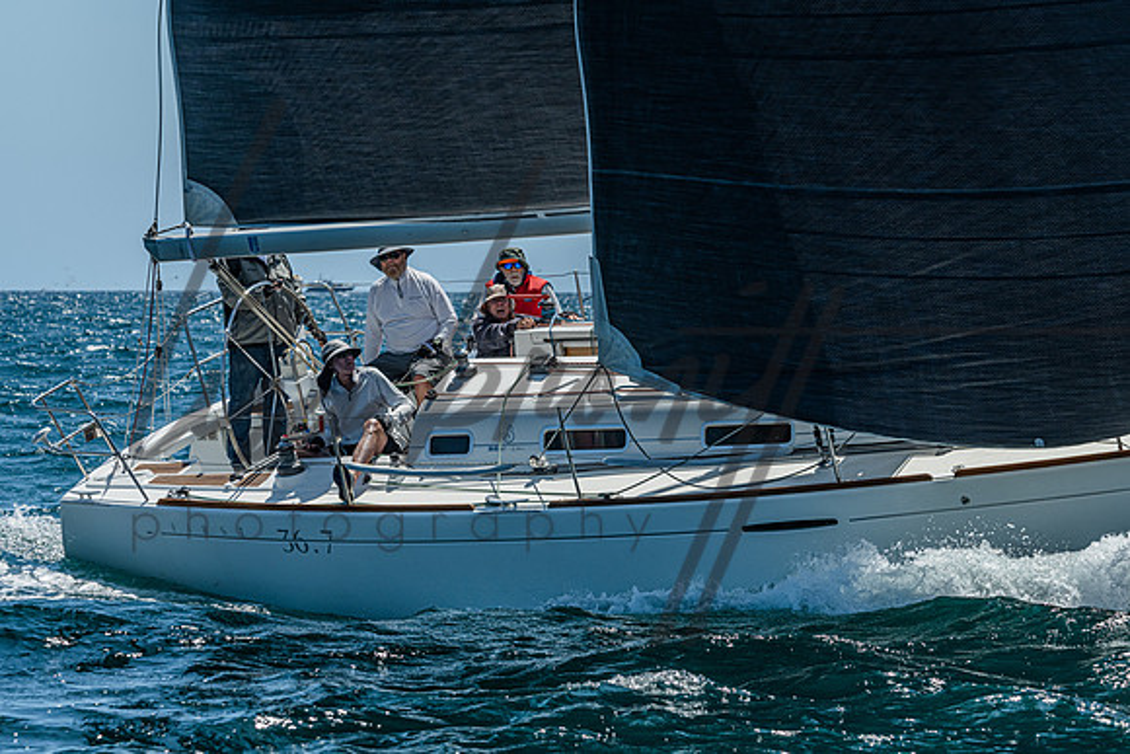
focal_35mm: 202
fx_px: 6338
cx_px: 569
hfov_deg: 10.2
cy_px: 461
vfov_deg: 6.8
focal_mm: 165
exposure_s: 1/800
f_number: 9
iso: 320
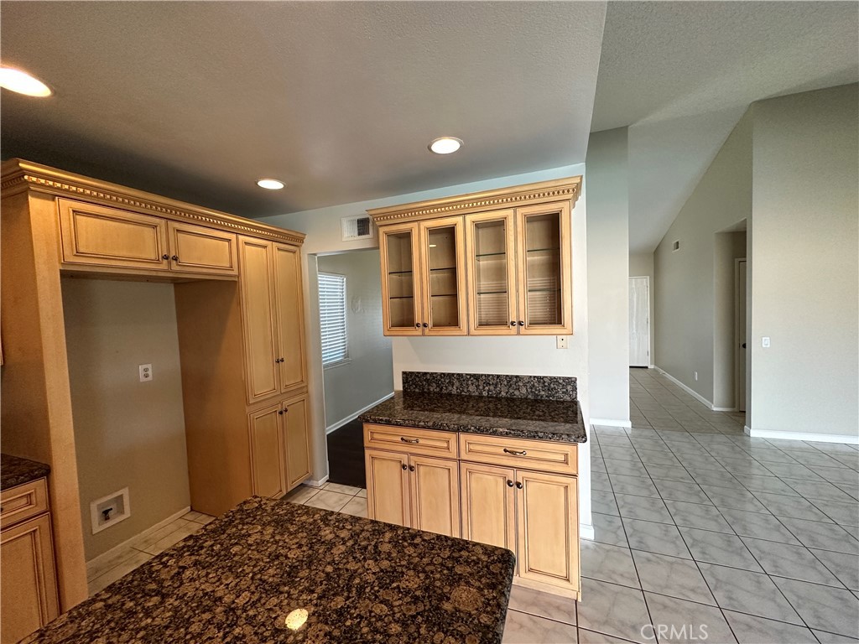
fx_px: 347
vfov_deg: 85.7
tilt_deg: -3.1
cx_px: 430
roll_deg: +2.1
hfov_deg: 102.1
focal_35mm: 14
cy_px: 322
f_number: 2.2
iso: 250
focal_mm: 2.22
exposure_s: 1/120
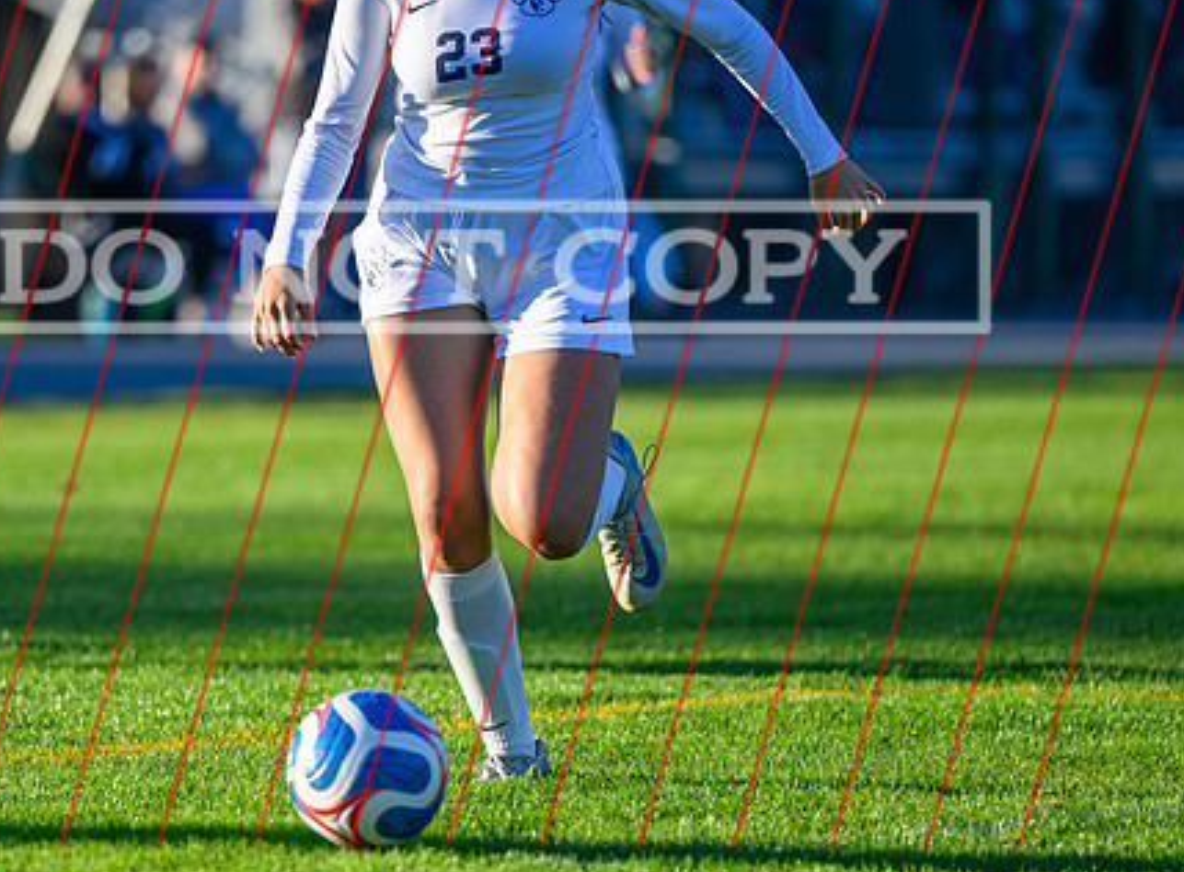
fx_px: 13186
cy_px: 424
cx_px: 452
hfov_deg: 5.1
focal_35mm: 388
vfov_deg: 3.8
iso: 180
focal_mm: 200
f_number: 2.8
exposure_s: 1/1600
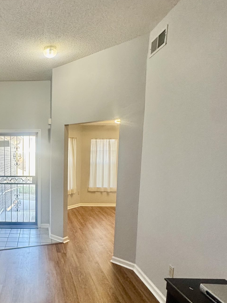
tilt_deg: -9.5
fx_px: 219
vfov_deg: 68.5
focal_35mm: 25
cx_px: 31
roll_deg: +0.5
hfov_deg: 50.0
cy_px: 185
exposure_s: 1/120
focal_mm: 2.22
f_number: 2.2
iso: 250
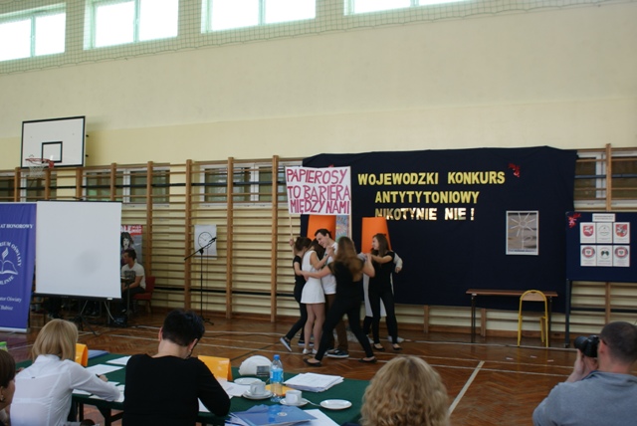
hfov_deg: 57.2
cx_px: 318
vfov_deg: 40.0
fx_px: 584
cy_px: 213
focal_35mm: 33
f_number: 4
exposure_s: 1/40
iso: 100
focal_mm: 22
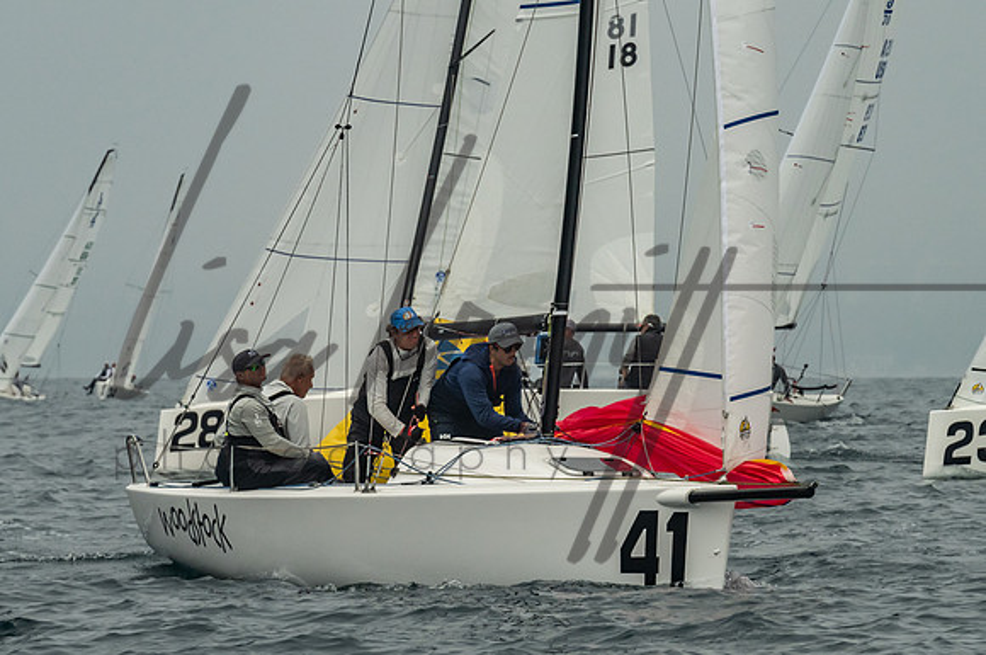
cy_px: 307
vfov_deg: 5.0
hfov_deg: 7.5
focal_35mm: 275
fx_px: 7527
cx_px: 520
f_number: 9
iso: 800
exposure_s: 1/3200
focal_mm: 185
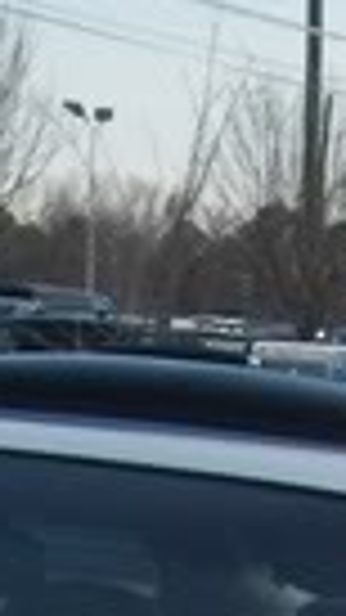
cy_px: 1124
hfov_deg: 4.8
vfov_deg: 8.4
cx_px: -317
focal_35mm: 248
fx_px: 4047
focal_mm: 8
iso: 100
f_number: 4.8
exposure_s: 1/741
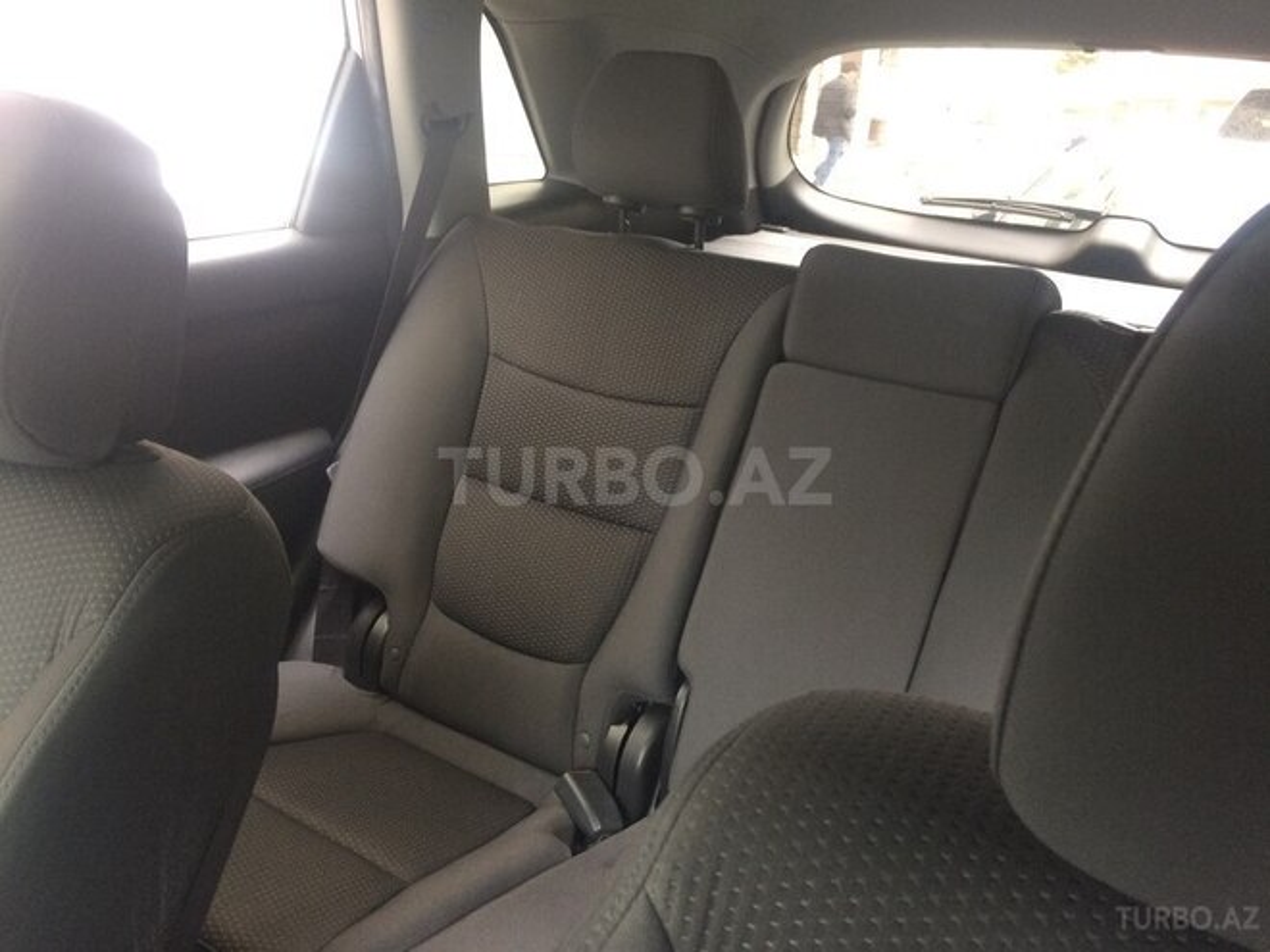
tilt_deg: -19.7
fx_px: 1064
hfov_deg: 61.7
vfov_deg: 48.2
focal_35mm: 29
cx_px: 635
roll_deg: -4.3
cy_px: 476
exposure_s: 1/33
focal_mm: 4.15
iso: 160
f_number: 2.2
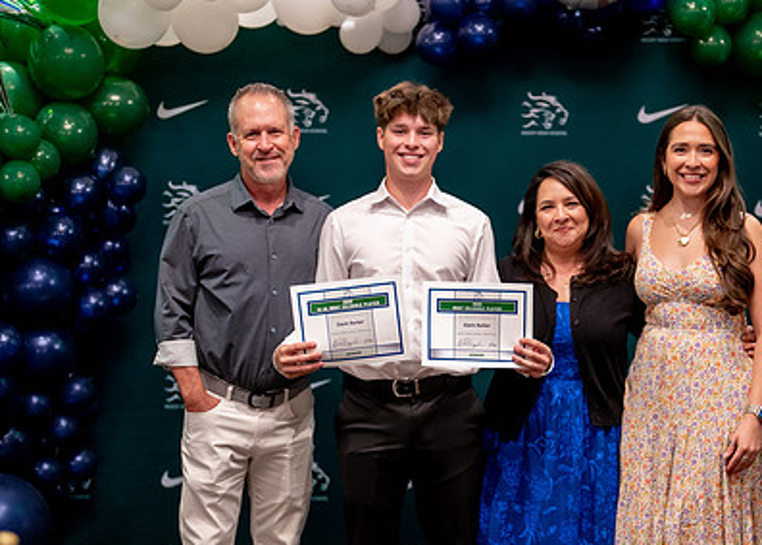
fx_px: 1667
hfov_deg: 25.6
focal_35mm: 77
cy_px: 383
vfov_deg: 18.5
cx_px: 535
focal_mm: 50
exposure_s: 1/320
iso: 800
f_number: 1.2
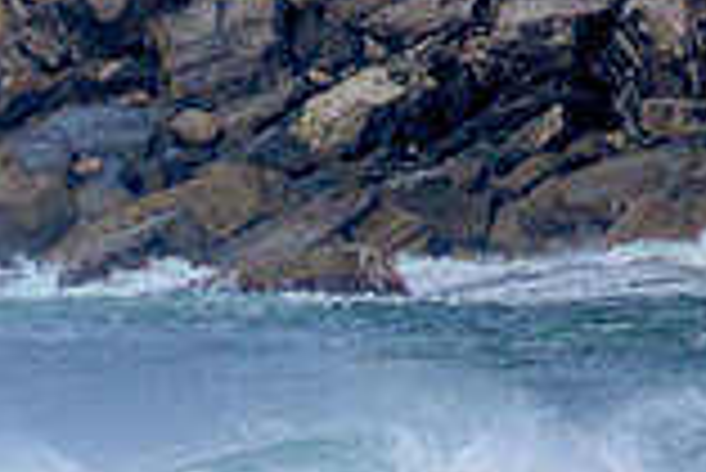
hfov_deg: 0.7
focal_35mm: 2950
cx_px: -247
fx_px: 57905
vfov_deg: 0.5
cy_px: 735
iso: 1250
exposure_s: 1/2000
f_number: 11
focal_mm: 800
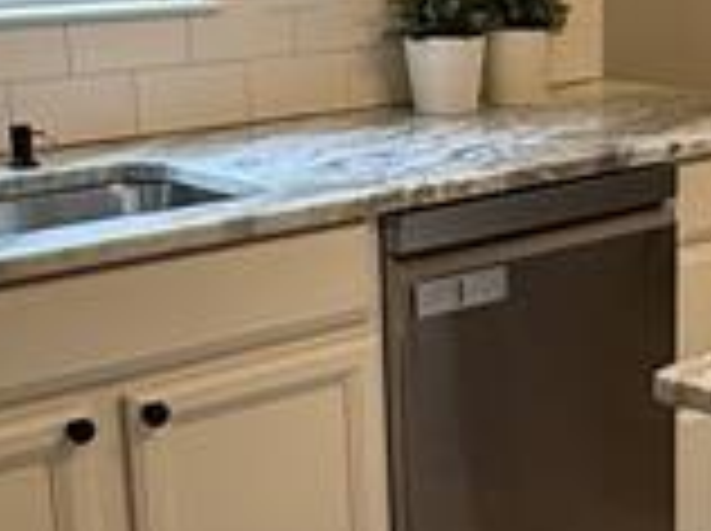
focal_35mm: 91
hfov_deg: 20.4
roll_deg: -0.9
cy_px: 346
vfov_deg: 16.2
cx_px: 819
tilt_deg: -14.5
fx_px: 1866
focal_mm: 2.22
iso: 250
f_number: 2.2
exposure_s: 1/120
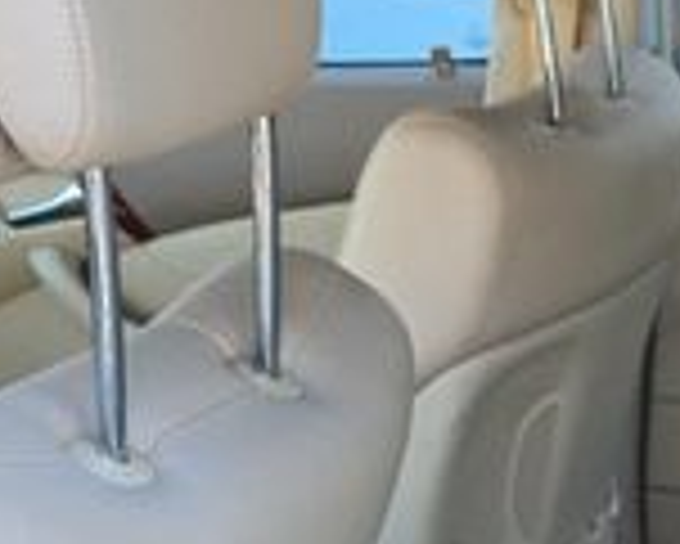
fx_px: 1913
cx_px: 847
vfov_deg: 14.0
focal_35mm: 95
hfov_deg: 18.9
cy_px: 1052
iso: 64
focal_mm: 6.3
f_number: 1.7
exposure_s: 1/180
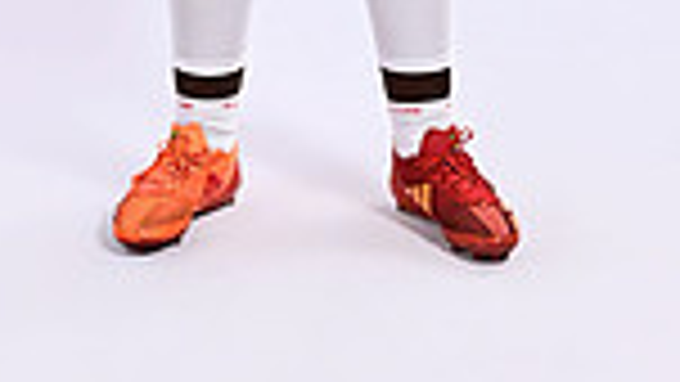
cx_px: 243
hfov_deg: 13.0
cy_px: -539
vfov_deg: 6.9
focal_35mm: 165
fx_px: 2976
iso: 160
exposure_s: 1/200
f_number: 7.1
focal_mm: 53
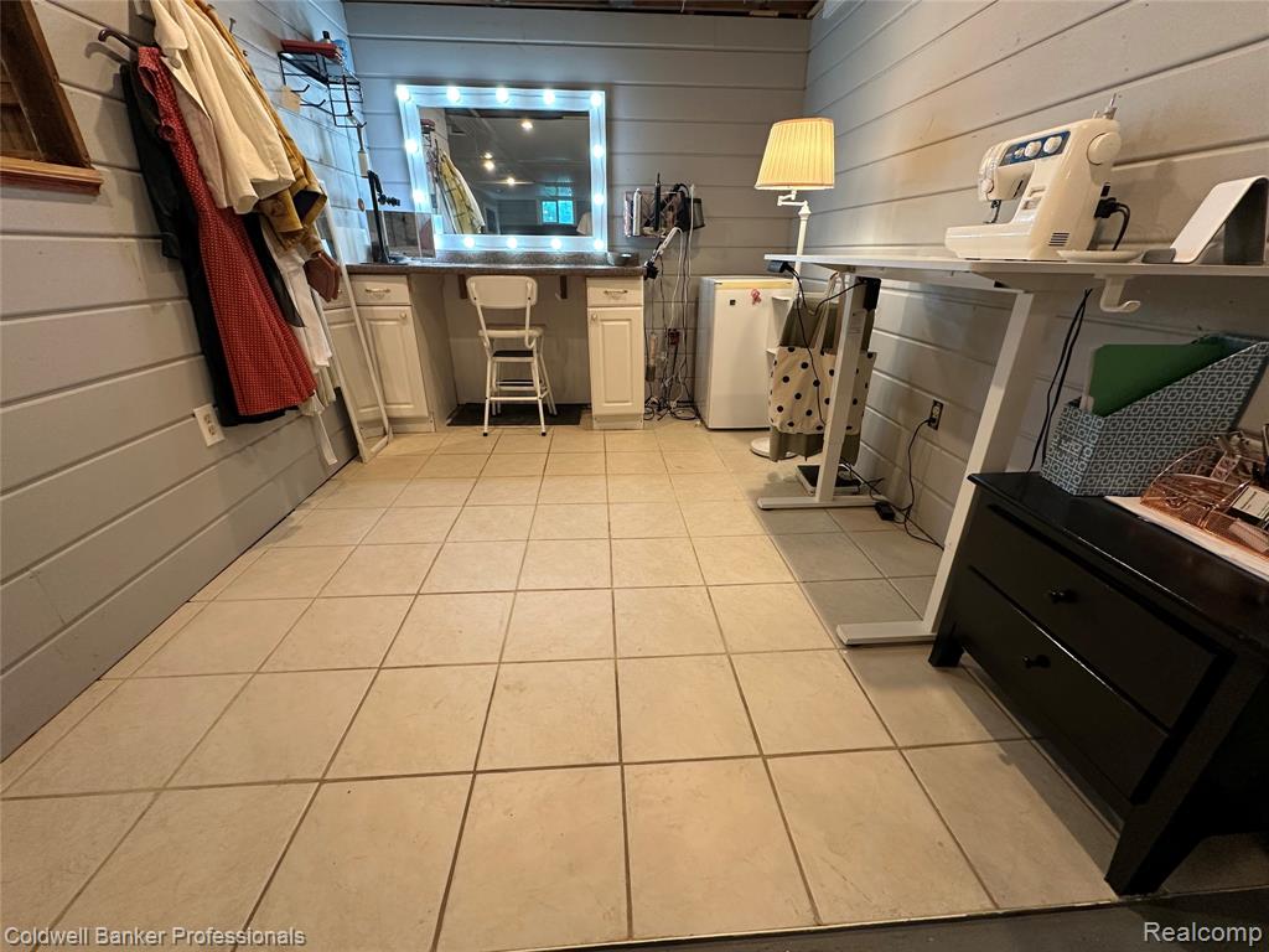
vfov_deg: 85.7
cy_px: 476
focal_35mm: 14
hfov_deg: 102.1
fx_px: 513
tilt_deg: -23.4
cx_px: 634
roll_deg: -0.2
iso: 200
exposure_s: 1/60
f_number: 2.2
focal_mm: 2.22
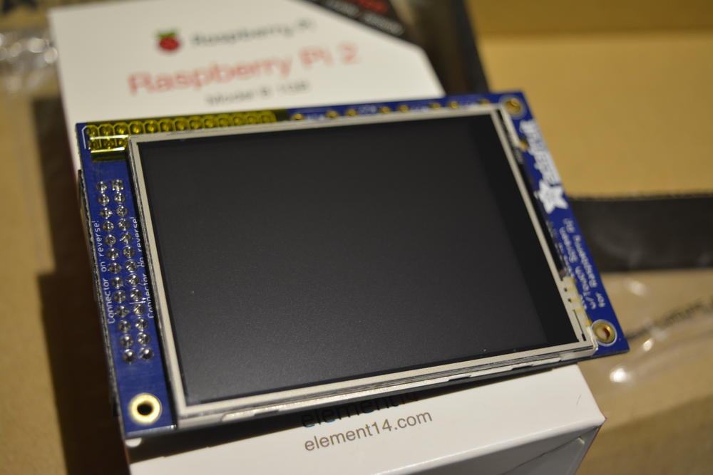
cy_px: 238
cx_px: 356
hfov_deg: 37.8
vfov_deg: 25.8
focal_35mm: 52
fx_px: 1040
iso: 400
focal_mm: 35
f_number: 4.5
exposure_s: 1/80
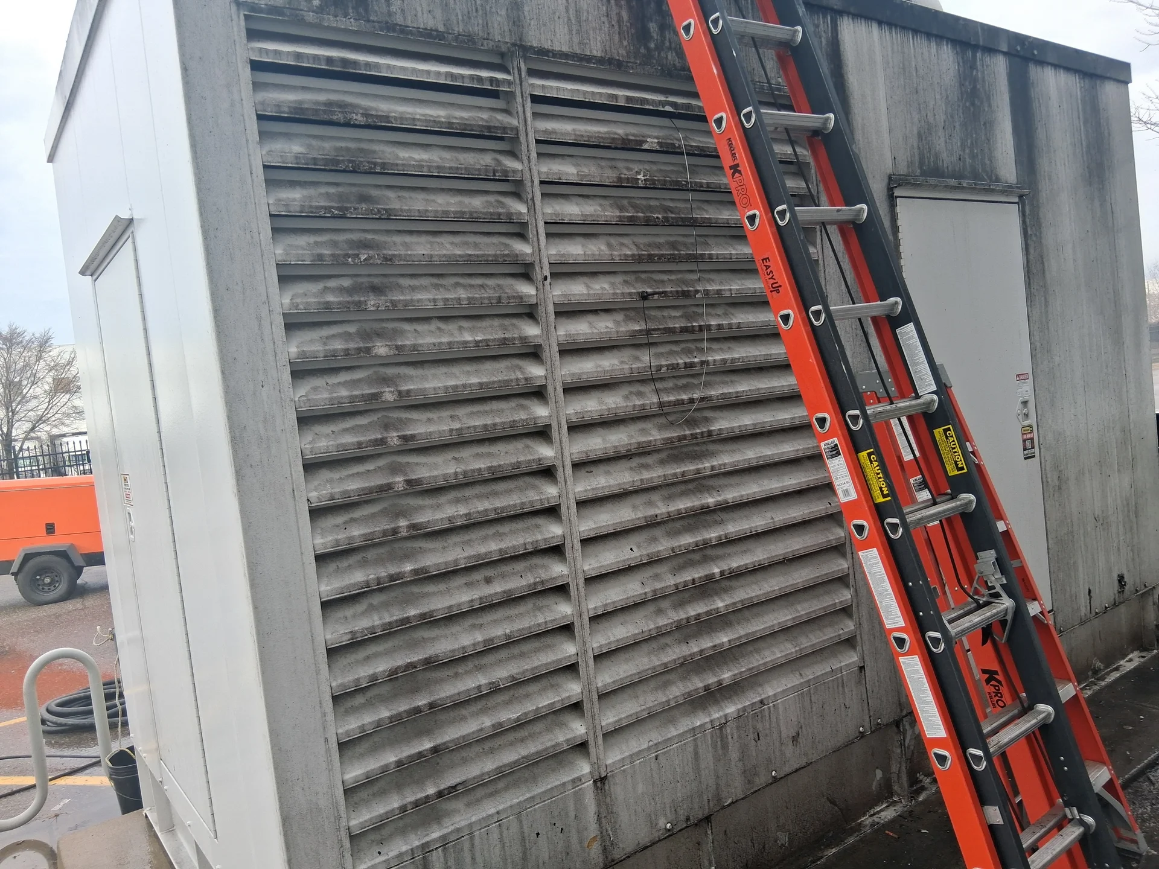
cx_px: 580
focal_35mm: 26
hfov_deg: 67.3
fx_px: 871
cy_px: 434
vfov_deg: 53.1
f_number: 1.8
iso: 25
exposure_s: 1/151
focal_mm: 3.98
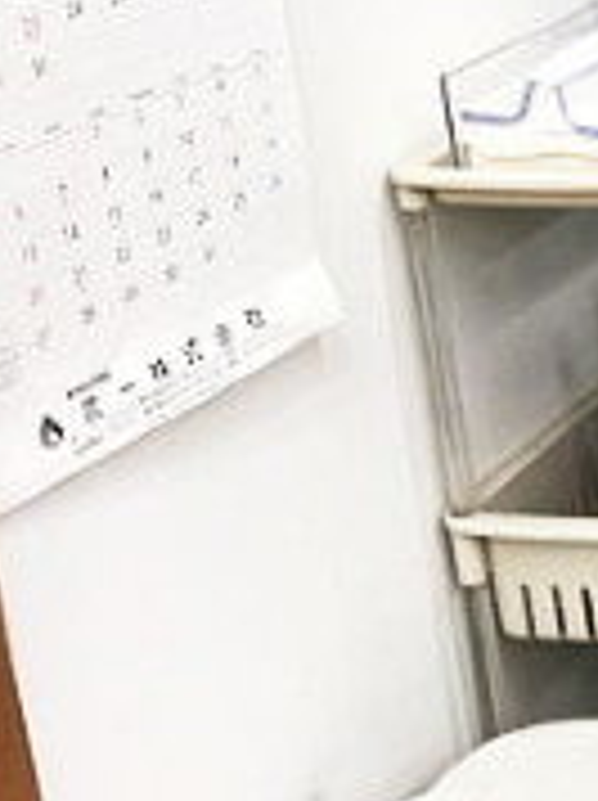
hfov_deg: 10.8
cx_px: 1482
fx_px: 2632
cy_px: 335
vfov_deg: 17.3
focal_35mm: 114
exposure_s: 1/30
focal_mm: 3.99
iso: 32
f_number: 1.8
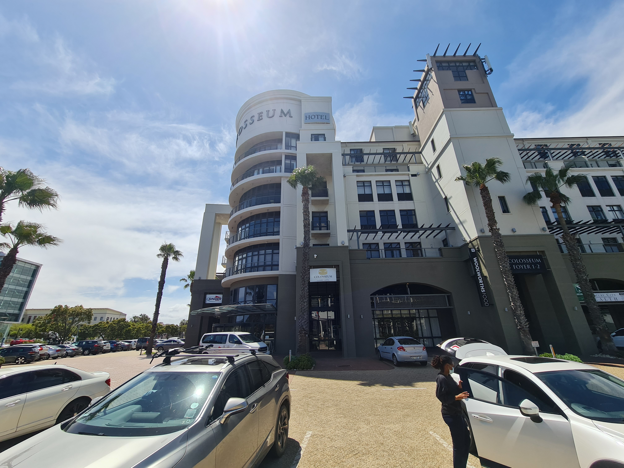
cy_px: 234
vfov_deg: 89.9
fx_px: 234
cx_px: 312
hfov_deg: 106.2
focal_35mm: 13
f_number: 2.2
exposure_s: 1/2376
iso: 50
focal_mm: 2.2
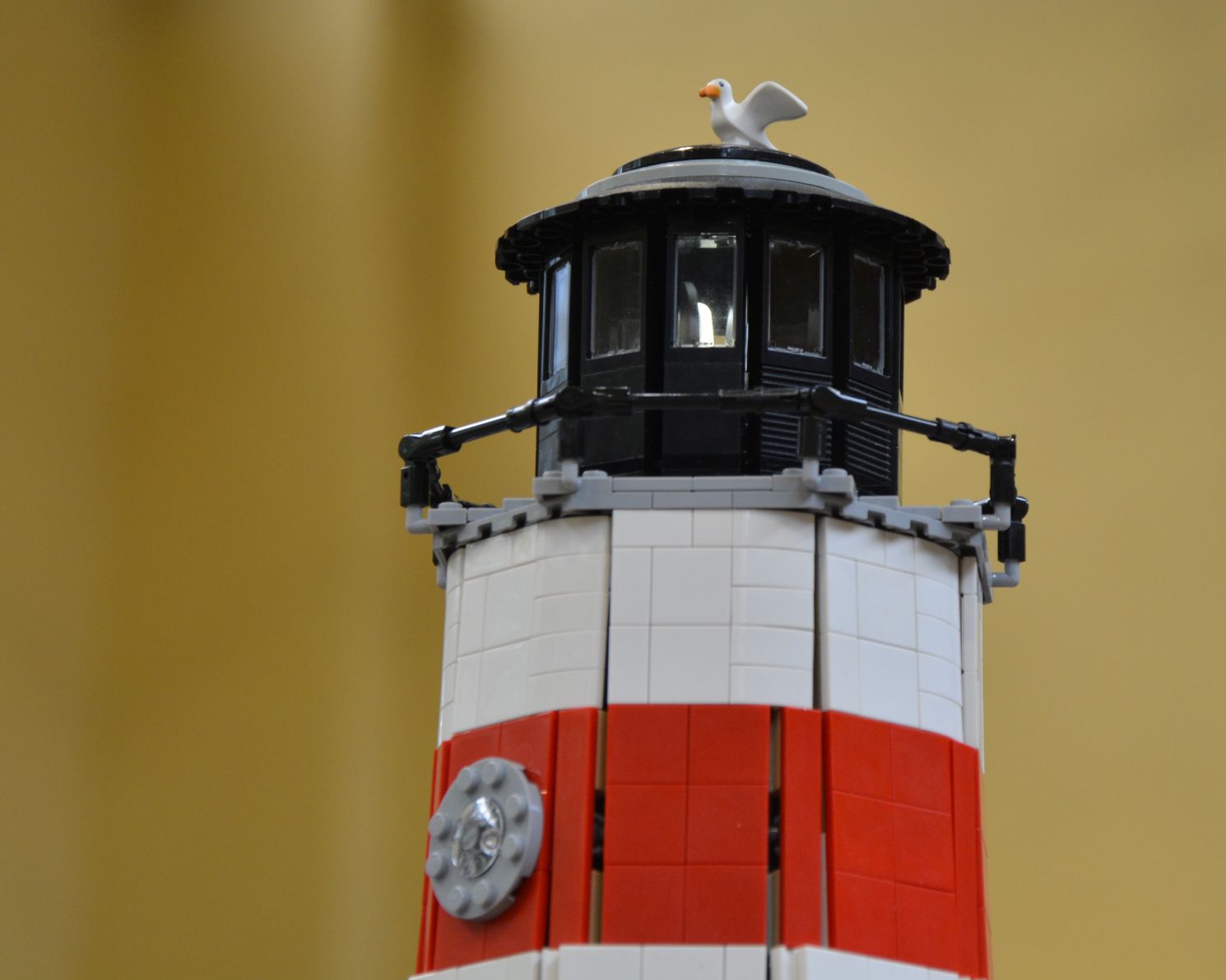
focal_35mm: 136
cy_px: 491
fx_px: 4935
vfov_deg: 11.4
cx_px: 727
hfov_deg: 14.2
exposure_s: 1/50
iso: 500
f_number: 5.3
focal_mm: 80
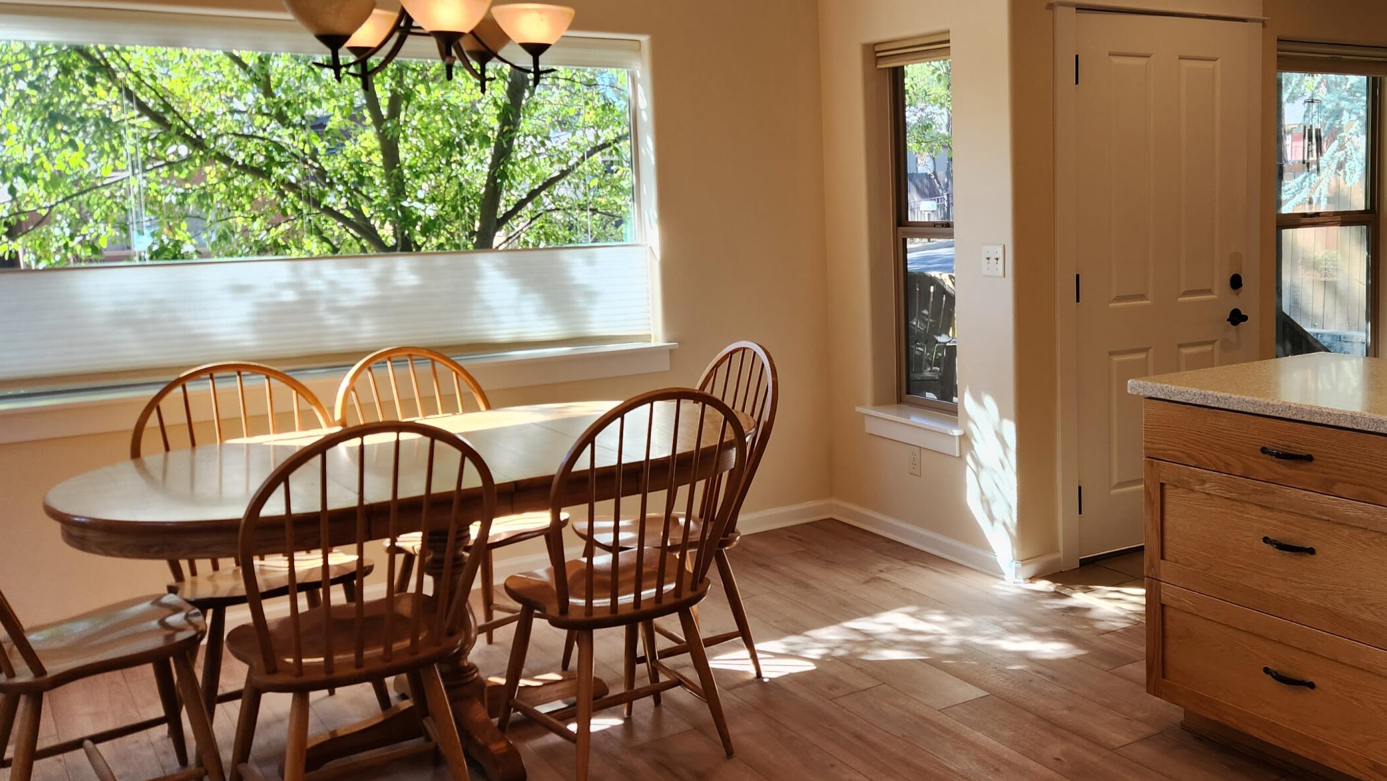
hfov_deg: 54.2
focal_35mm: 36
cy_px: 317
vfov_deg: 32.8
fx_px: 1324
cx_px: 920
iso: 50
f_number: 1.8
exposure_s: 1/120
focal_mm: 5.4
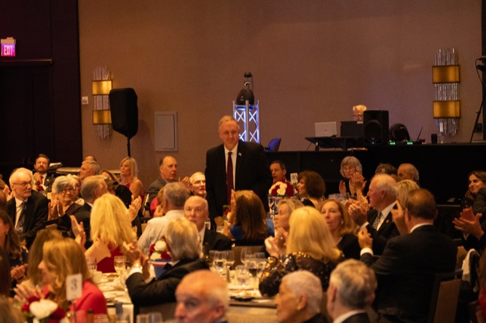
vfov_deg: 10.9
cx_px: 204
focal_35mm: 126
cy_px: 133
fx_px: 1700
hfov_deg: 16.3
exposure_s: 1/100
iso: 6400
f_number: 3.2
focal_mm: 70
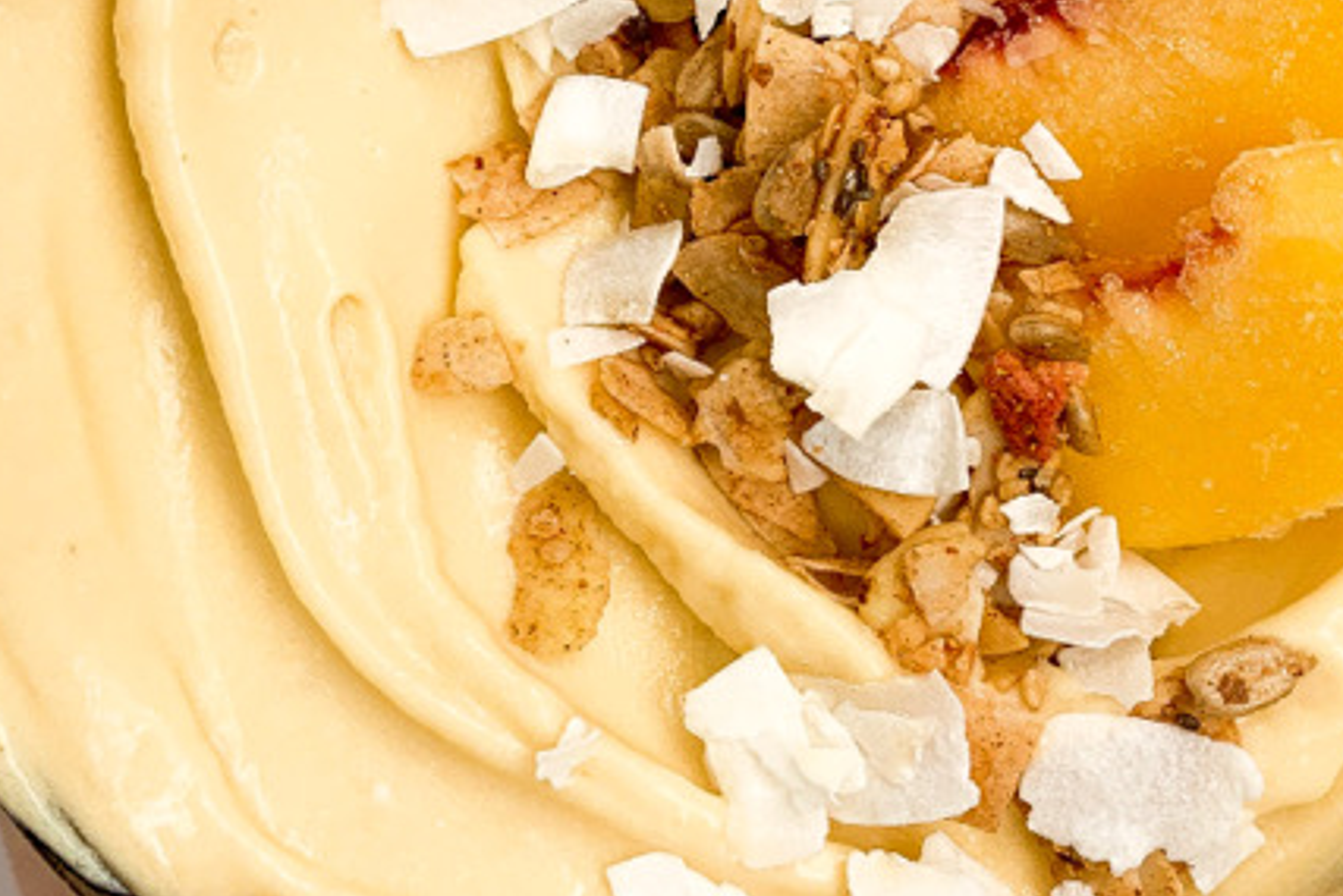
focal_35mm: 54
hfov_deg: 36.9
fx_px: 2015
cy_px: 206
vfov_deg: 24.7
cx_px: 683
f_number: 1.8
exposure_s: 1/120
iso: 50
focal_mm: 4.25
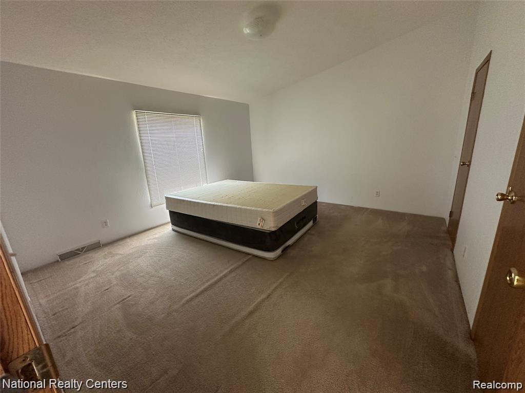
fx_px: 212
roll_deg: +2.3
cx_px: 262
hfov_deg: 102.1
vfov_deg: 85.7
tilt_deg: -13.9
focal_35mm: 14
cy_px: 196
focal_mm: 2.22
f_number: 2.2
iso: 320
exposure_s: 1/60
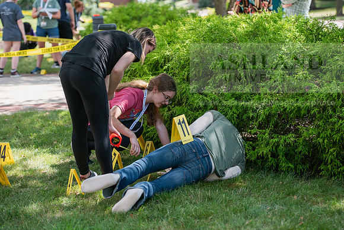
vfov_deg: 14.9
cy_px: 115
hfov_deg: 22.1
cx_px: 172
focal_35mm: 92
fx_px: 879
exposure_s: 1/400
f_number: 3.5
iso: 125
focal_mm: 92
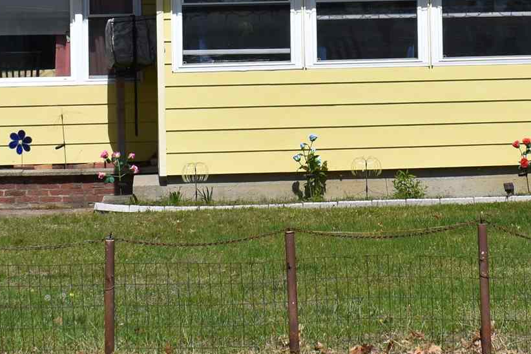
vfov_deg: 10.5
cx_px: 404
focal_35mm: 129
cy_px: -16
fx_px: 1901
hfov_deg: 15.8
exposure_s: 1/400
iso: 100
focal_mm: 23
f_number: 10
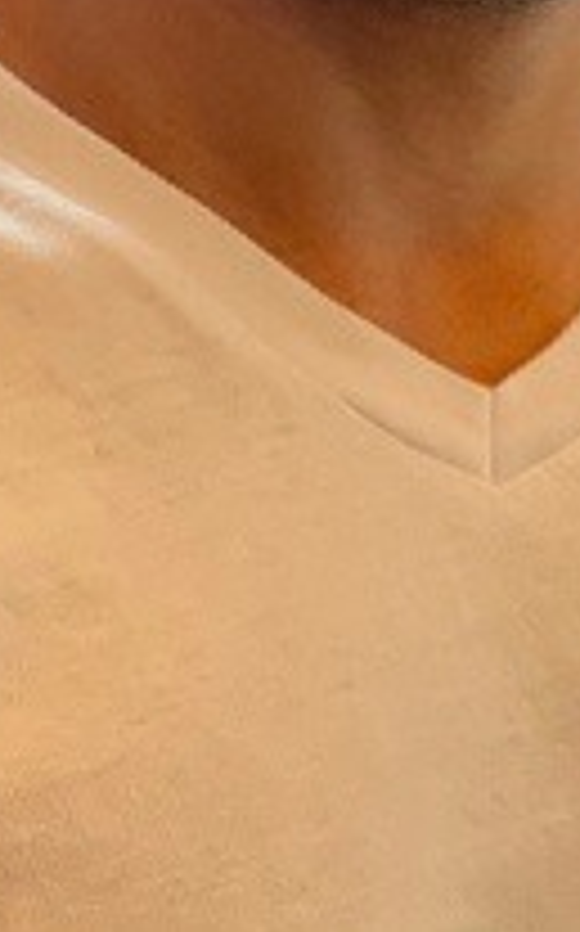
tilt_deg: +4.2
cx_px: 472
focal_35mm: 142
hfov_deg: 9.2
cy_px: -257
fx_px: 3599
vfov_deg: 14.2
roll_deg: -1.7
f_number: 2
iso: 400
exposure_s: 1/30
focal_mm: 6
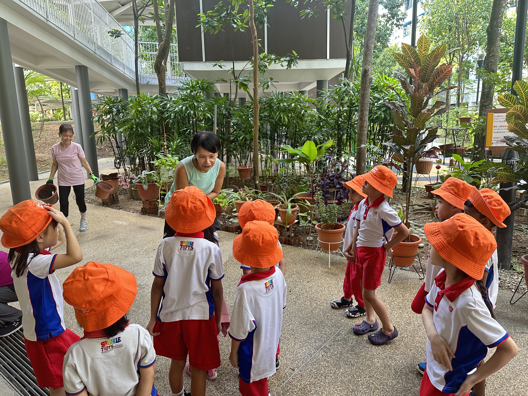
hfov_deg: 71.6
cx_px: 264
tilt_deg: -10.3
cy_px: 198
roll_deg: +1.5
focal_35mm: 24
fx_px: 366
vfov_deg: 56.8
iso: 160
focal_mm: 6.86
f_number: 1.78
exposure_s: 1/121
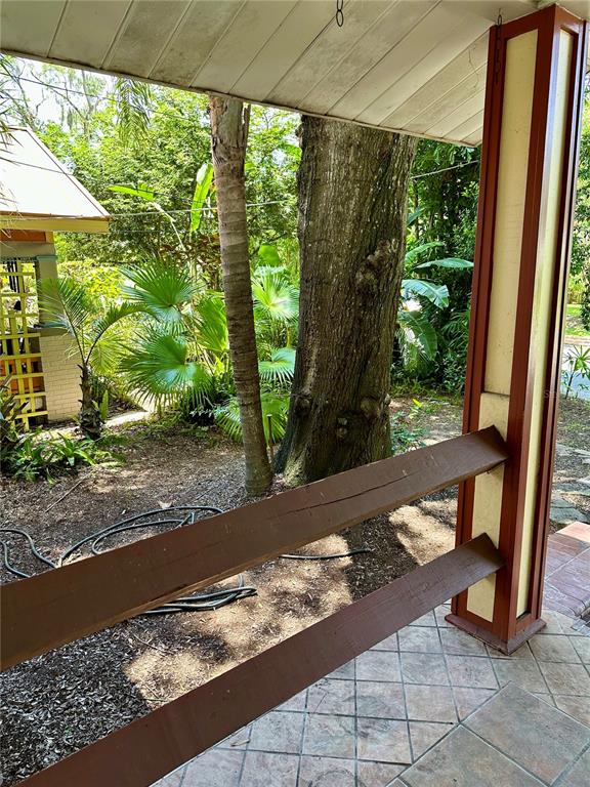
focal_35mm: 24
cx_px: 295
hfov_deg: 56.8
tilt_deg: -11.4
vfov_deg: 71.6
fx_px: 545
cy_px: 394
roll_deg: +1.5
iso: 100
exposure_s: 1/166
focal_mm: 6.86
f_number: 1.78
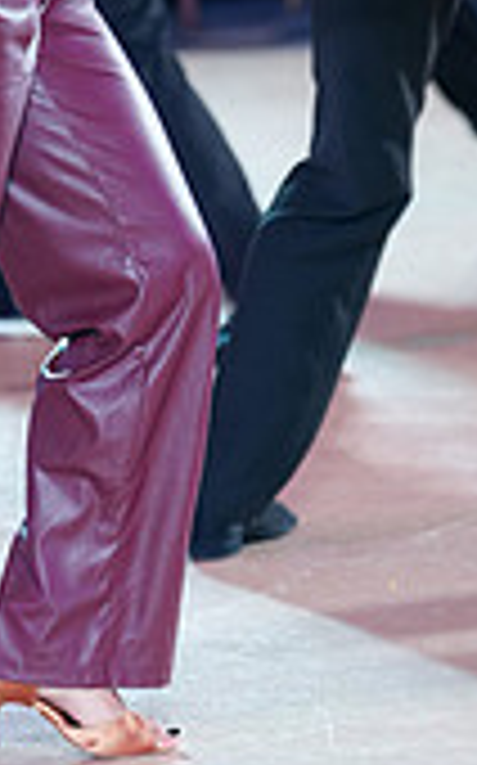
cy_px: -216
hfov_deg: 3.1
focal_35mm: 425
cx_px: 497
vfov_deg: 4.9
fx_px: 8855
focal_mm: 122
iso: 1600
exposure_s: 1/500
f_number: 2.8
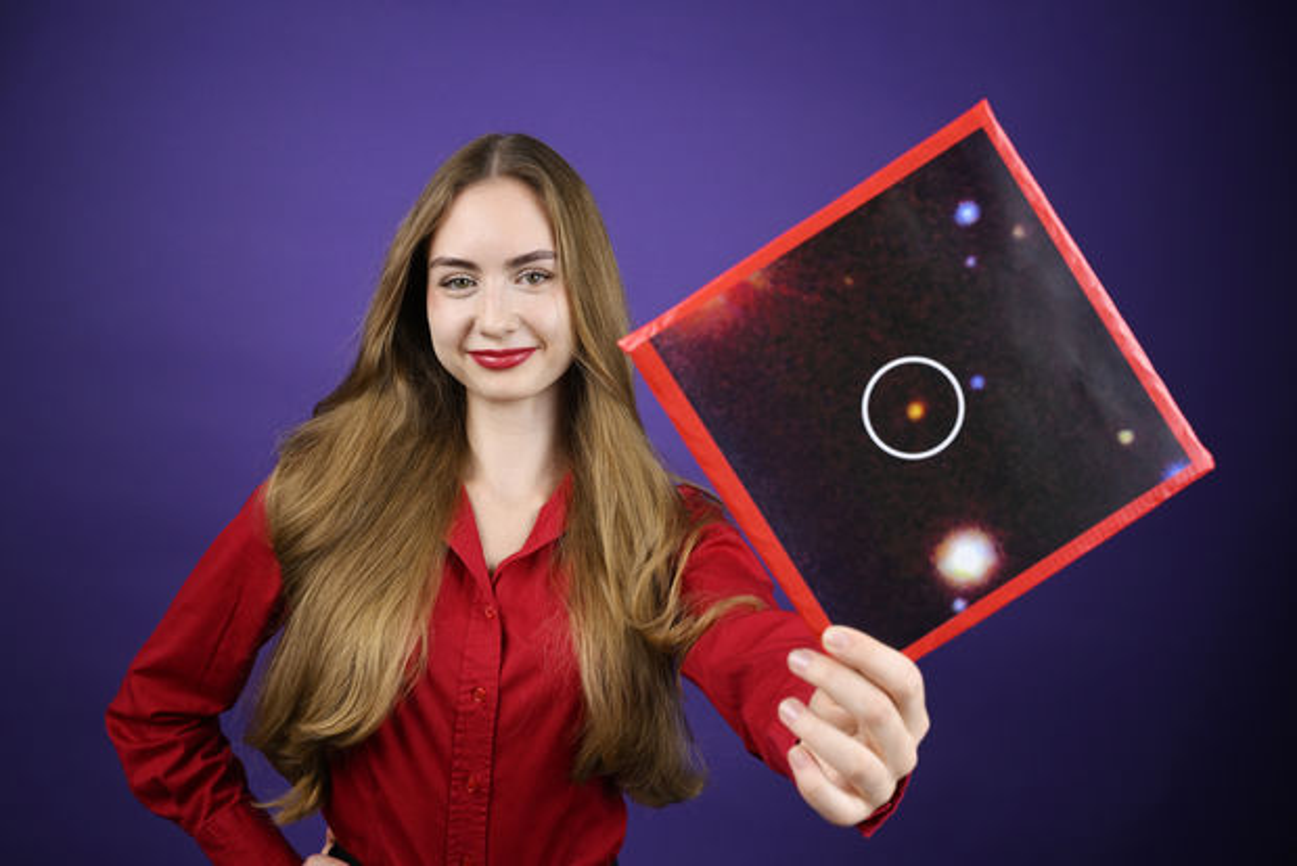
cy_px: 433
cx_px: 648
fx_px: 1298
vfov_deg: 36.9
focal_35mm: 36
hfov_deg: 53.1
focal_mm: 36
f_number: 8
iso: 800
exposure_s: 1/125
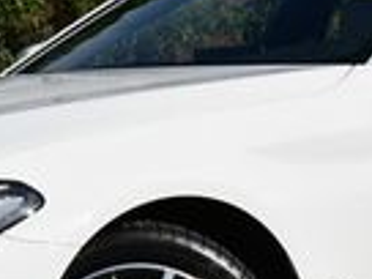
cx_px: 246
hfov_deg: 9.1
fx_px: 2332
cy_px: 27
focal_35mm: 217
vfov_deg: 6.8
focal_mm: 24
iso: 100
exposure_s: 1/320
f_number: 9
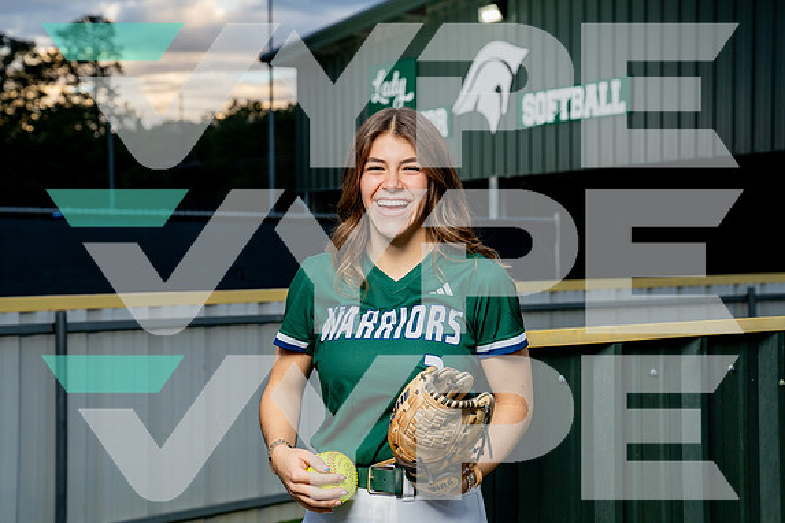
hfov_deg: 31.0
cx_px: 395
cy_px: 262
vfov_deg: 20.9
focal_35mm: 65
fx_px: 1417
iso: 400
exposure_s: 1/250
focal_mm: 62
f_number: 5.6
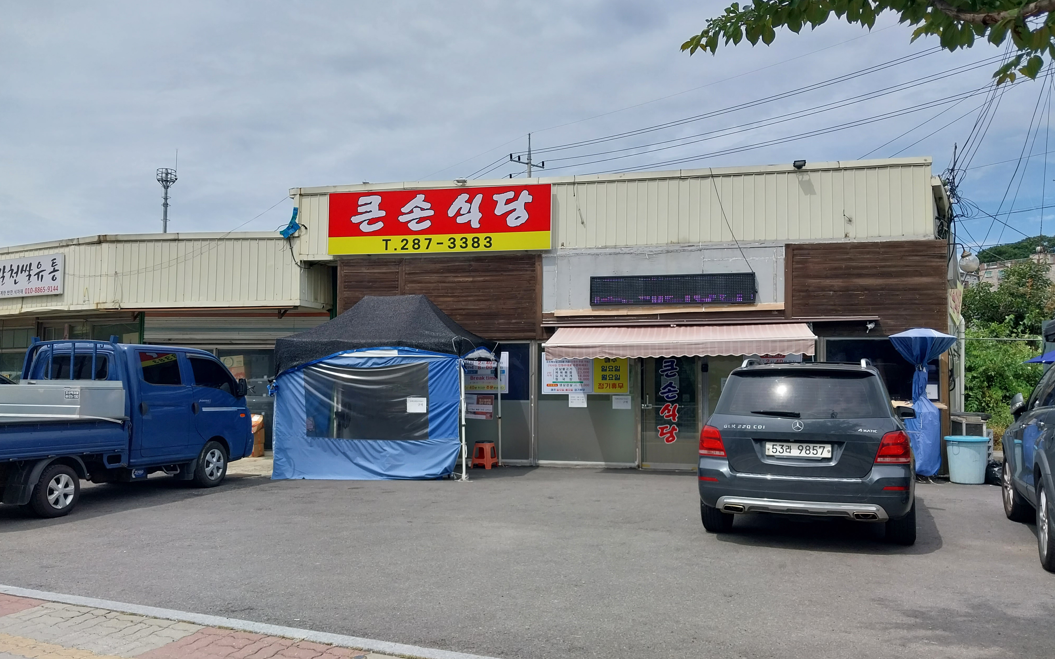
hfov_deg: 66.5
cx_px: 533
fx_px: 805
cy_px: 330
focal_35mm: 28
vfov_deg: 44.5
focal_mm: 4
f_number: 1.8
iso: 20
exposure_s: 1/972
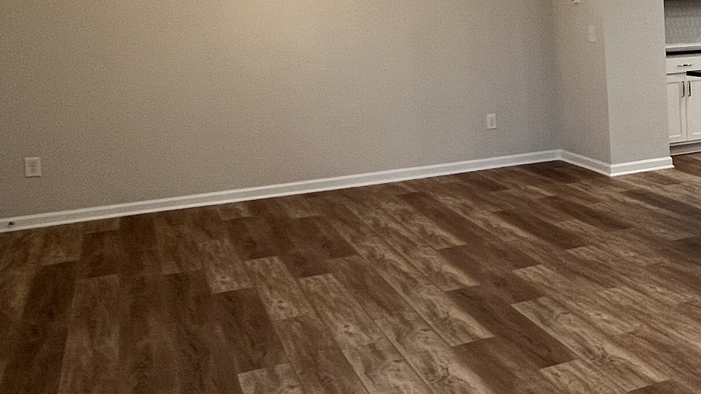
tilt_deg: -5.3
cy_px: 91
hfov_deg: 36.1
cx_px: 796
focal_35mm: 47
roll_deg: +0.8
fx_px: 874
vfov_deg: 25.1
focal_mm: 1.57
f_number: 1.8
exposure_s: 1/120
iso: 160
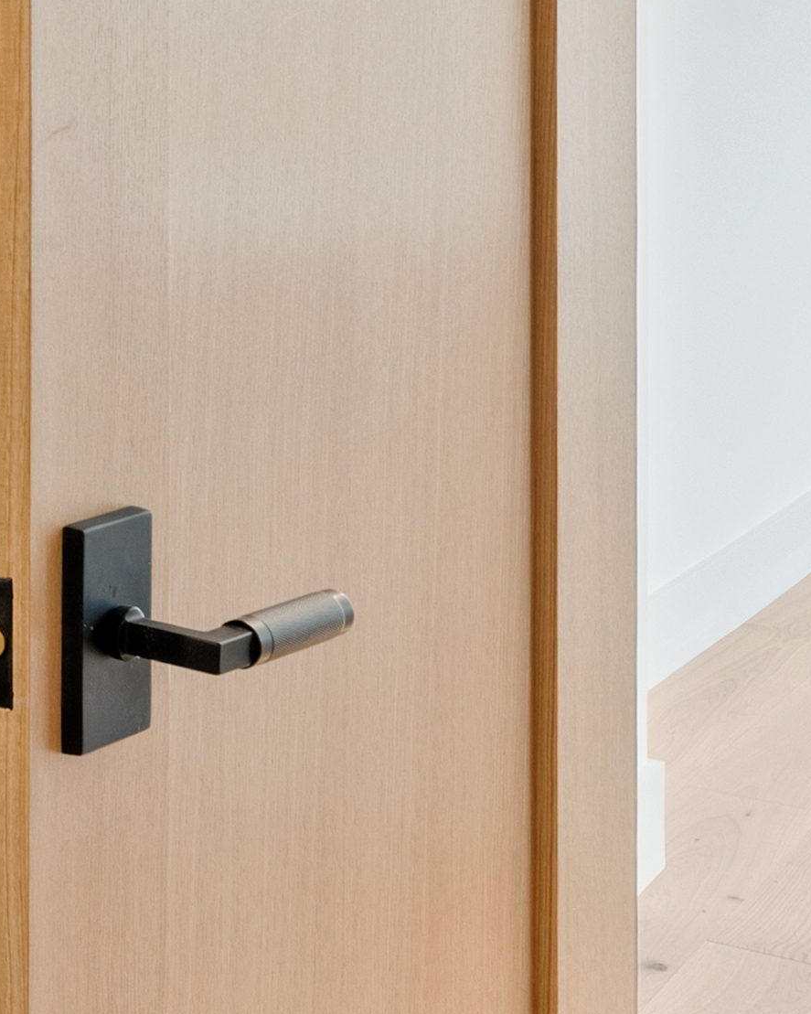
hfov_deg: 15.4
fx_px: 2611
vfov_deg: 21.2
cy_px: -7
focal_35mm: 87
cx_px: -613
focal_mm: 17
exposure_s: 1/1.25
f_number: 7.1
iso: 640
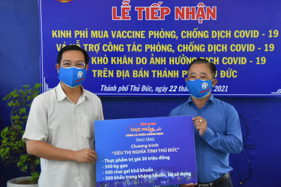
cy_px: 94
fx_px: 421
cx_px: 140
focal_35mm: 54
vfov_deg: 25.1
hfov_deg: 36.9
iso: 2000
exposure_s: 1/125
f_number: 4.2
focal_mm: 36
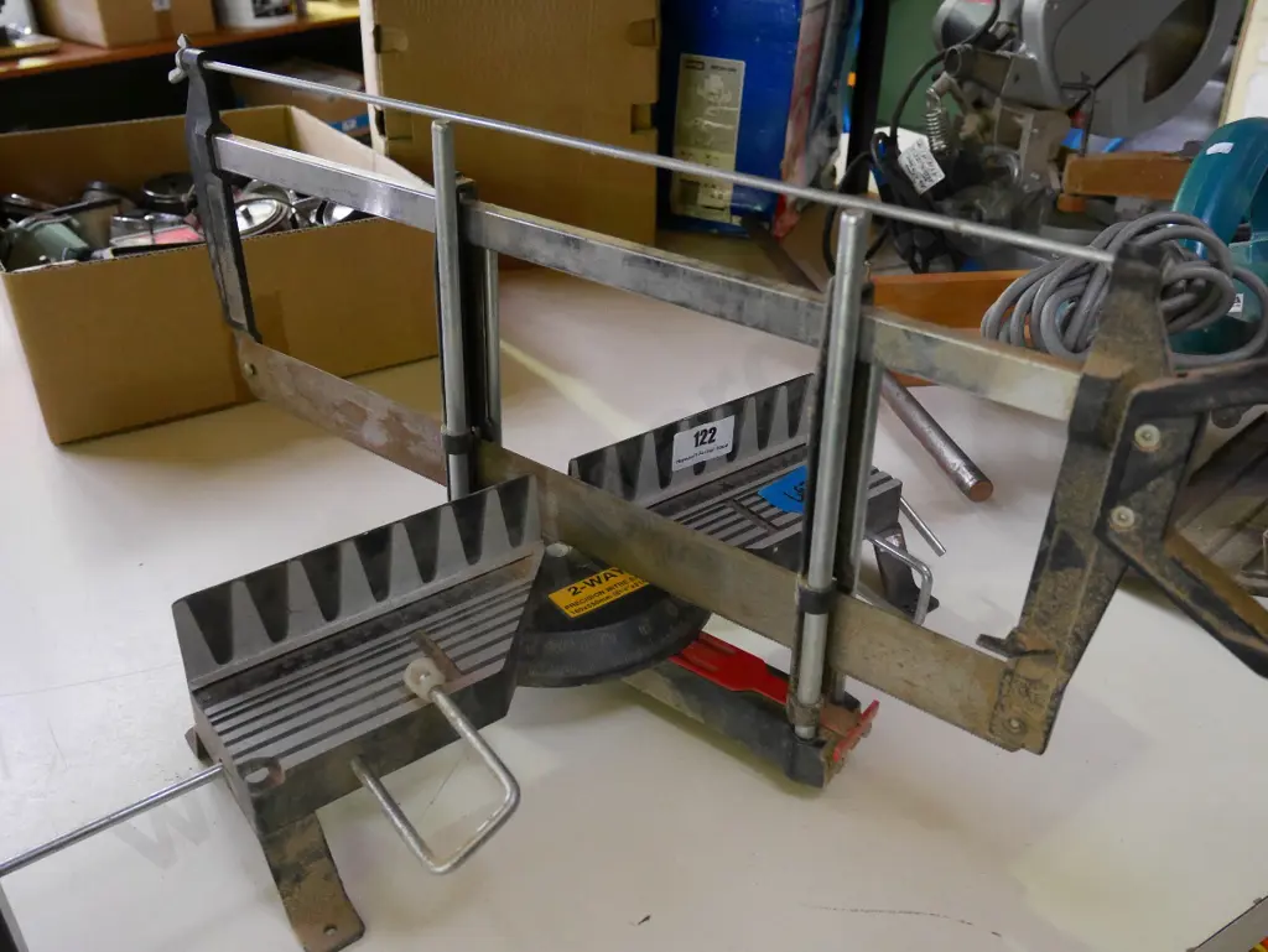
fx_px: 1099
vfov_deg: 46.8
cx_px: 634
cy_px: 476
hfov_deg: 59.9
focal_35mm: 30
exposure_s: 1/13
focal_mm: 15
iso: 3200
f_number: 4
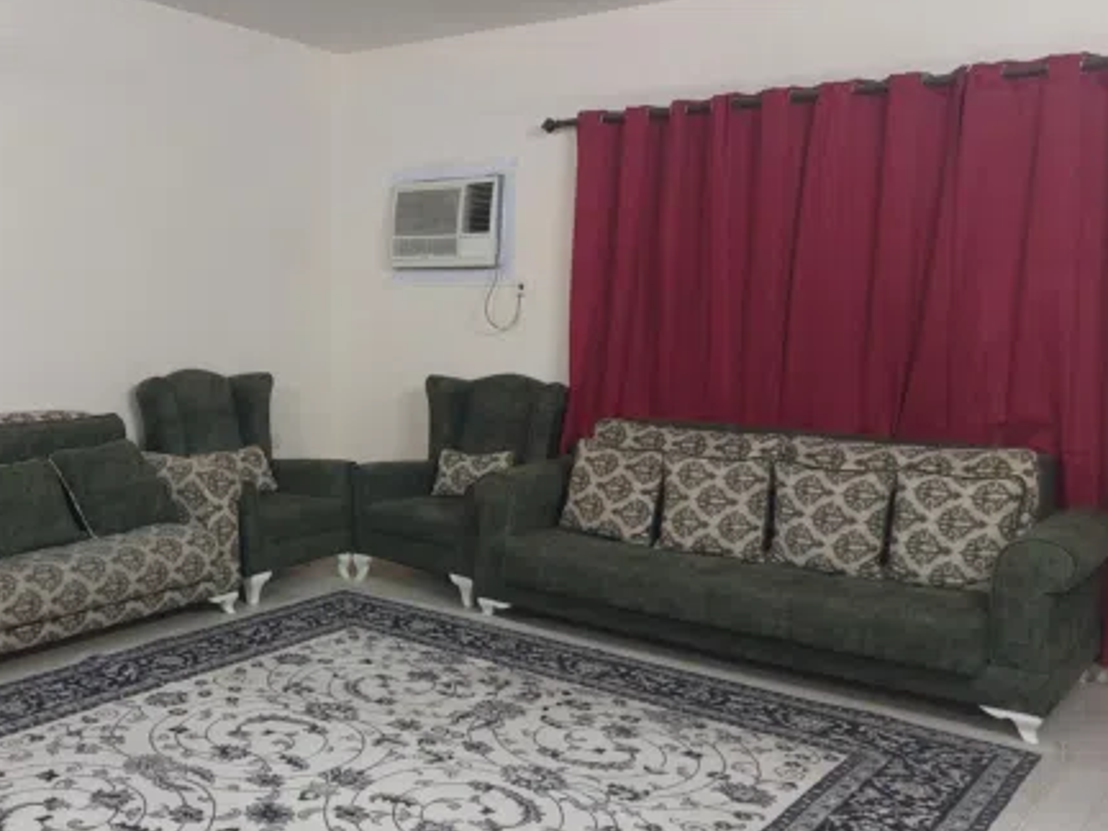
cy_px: 433
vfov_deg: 38.7
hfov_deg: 49.1
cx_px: 351
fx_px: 1184
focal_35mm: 37
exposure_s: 1/50
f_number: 1.8
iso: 400
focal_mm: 5.23
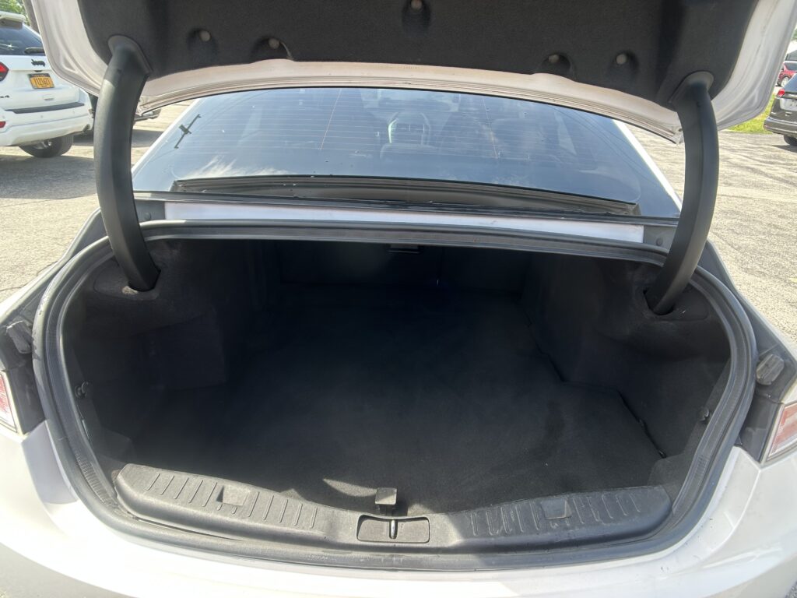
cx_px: 398
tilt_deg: -29.8
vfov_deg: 53.1
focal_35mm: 26
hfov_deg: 67.3
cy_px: 299
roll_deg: -1.2
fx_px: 599
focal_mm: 5.7
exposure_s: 1/407
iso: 50
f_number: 1.5
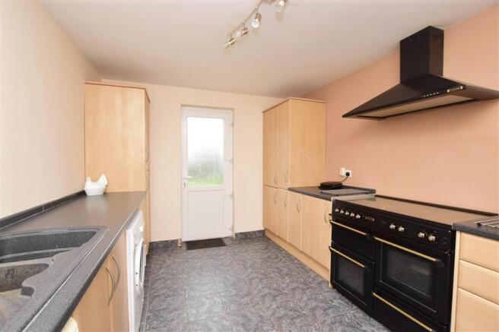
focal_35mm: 15
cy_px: 166
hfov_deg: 100.4
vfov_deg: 77.3
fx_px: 208
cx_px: 250
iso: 400
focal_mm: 10
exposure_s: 1/10
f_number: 5.6
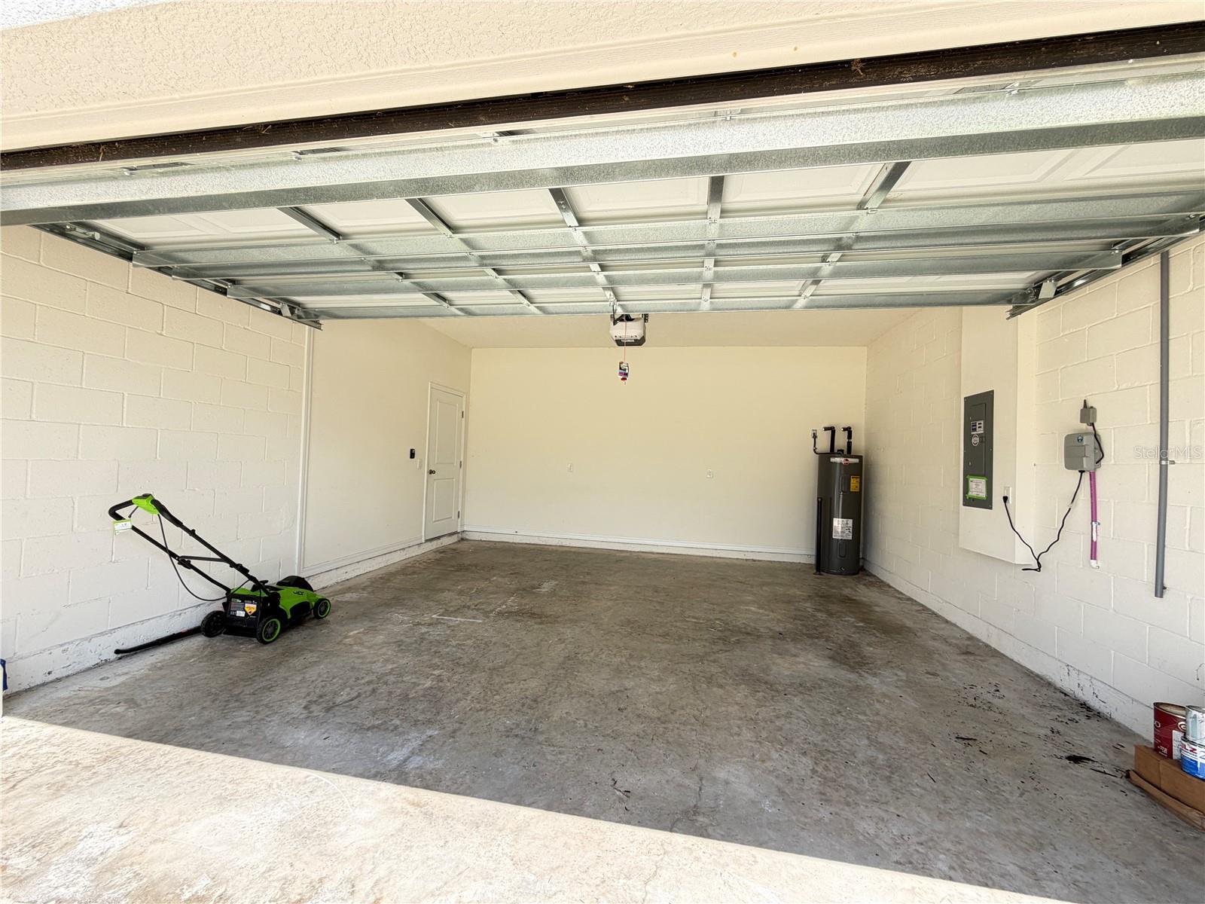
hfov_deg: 102.1
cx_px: 602
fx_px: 487
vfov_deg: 85.7
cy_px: 452
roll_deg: -2.1
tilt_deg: +0.7
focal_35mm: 14
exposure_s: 1/228
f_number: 2.2
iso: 50
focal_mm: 2.22
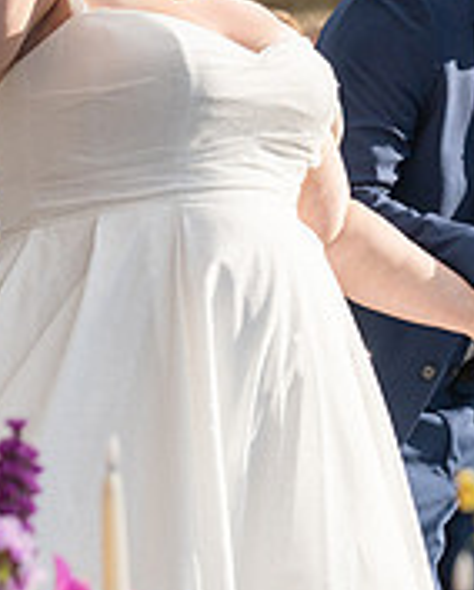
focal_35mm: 267
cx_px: 411
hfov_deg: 5.8
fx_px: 4674
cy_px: 88
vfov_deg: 7.2
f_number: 4.5
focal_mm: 87
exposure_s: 1/5000
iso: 400
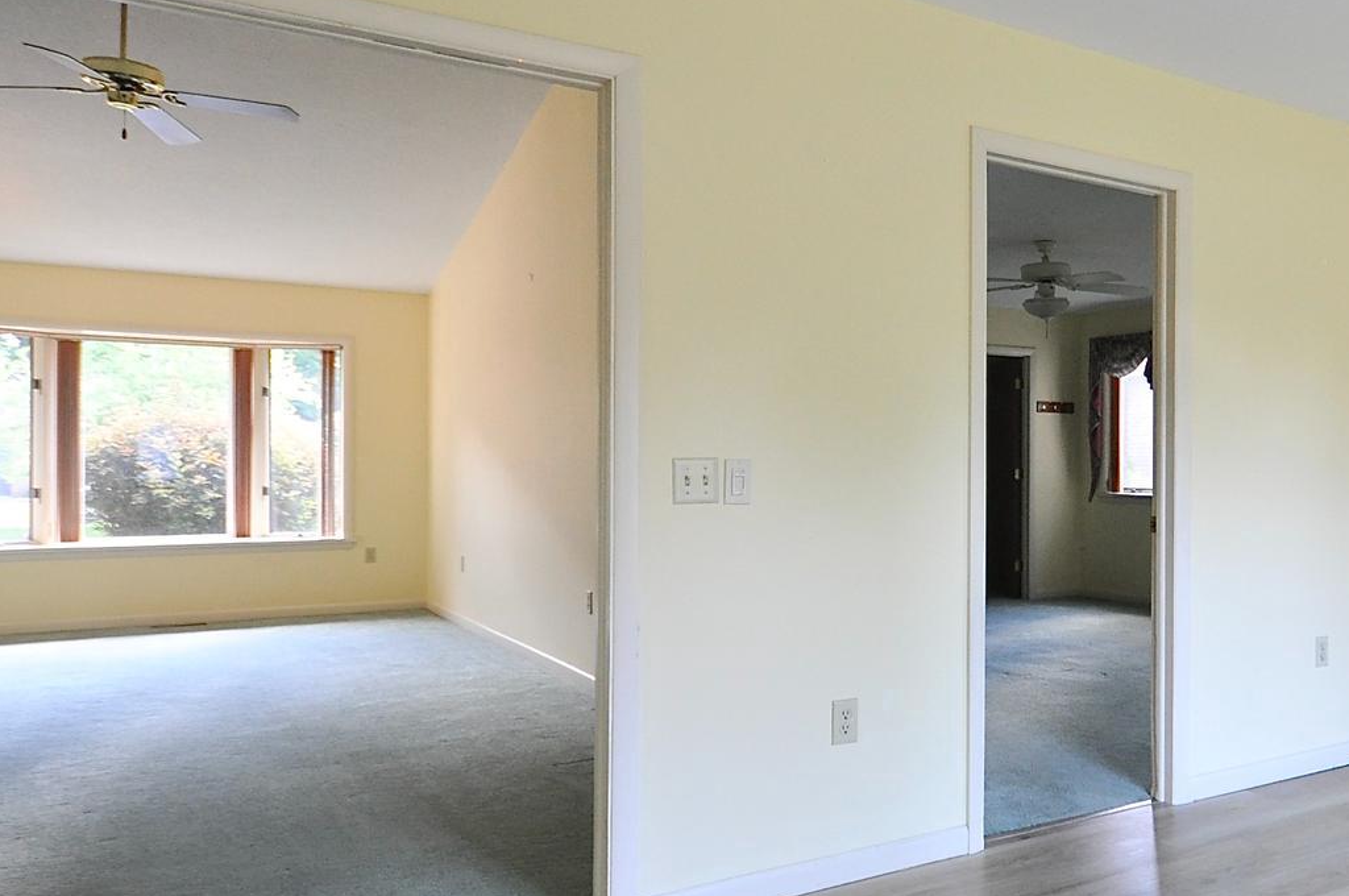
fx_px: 1123
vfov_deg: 43.5
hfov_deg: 57.5
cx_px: 1072
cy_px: 447
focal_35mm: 30
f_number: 4
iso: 900
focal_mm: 10
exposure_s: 1/60
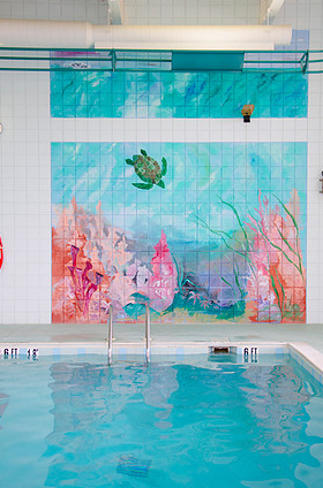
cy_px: 239
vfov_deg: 39.0
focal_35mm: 51
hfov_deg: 26.3
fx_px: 691
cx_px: 164
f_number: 5.6
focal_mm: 32
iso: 400
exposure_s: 1/60
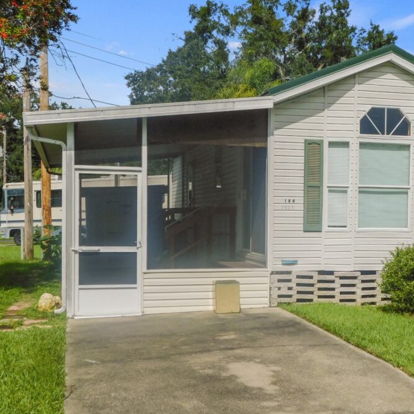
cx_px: 278
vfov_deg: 34.7
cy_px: 200
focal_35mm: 49
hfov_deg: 34.3
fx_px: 663
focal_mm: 6.3
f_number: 7
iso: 125
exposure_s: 1/500
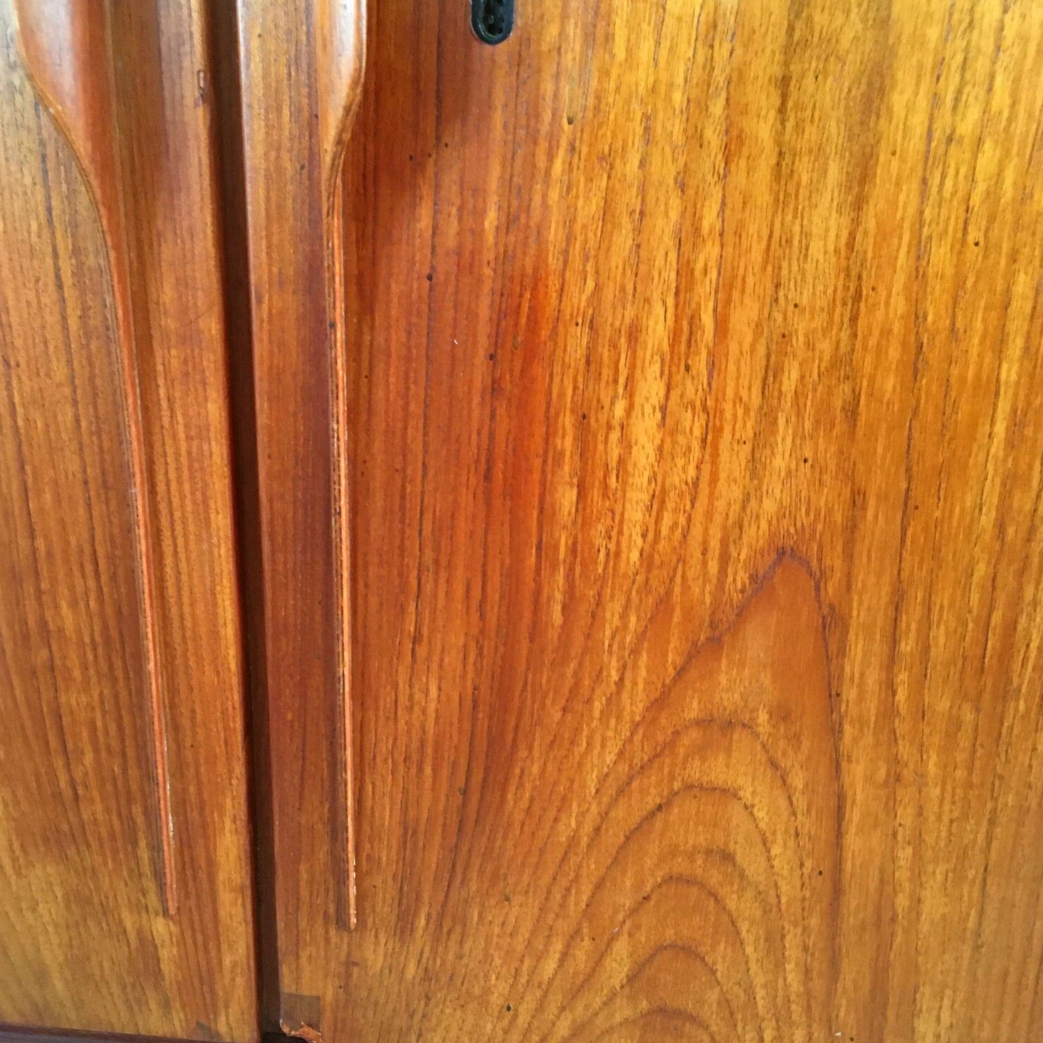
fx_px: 1193
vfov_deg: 47.2
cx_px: 520
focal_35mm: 35
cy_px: 552
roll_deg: -1.6
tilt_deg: -19.4
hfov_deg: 47.2
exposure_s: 1/25
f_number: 2.2
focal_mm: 4.15
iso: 200
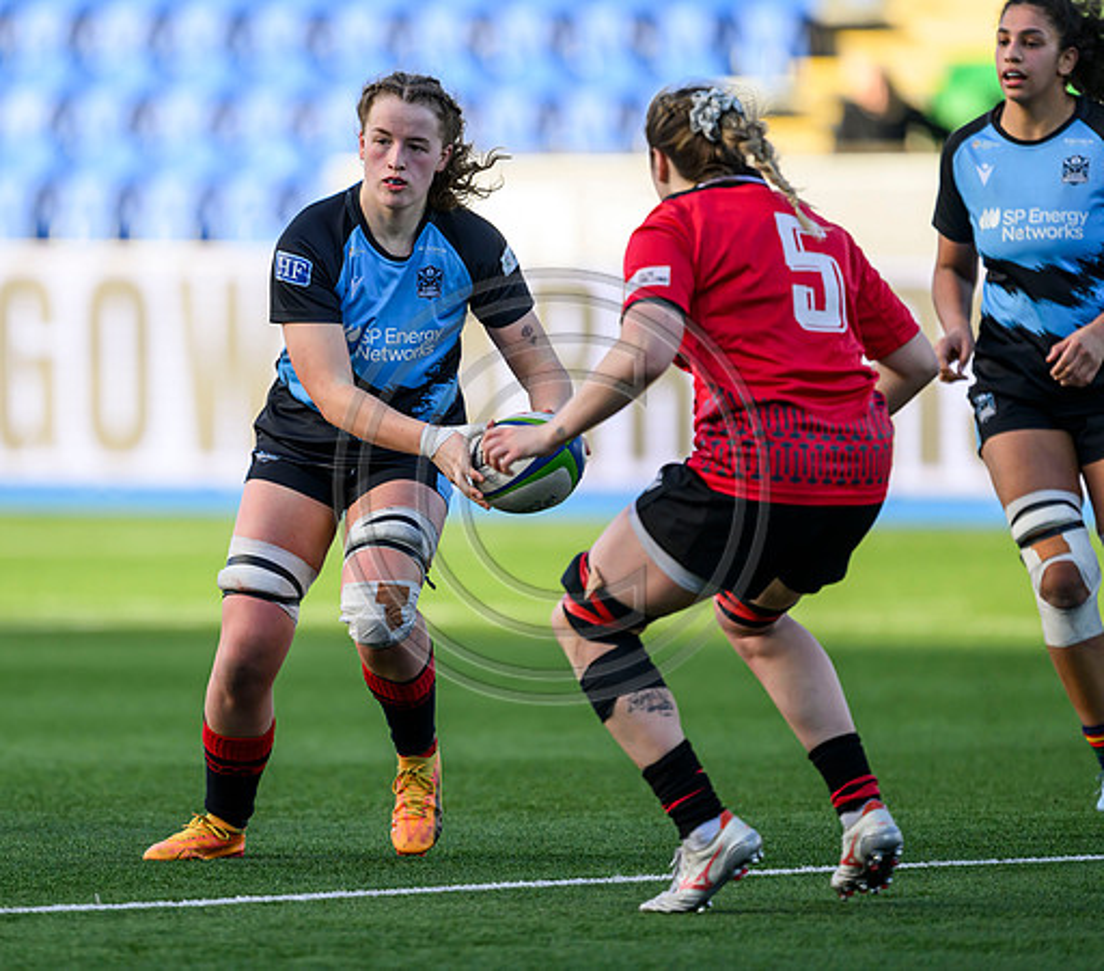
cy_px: 486
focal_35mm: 666
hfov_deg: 2.8
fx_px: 22638
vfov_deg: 2.5
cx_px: 376
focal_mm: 560
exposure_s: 1/1600
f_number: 4
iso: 800
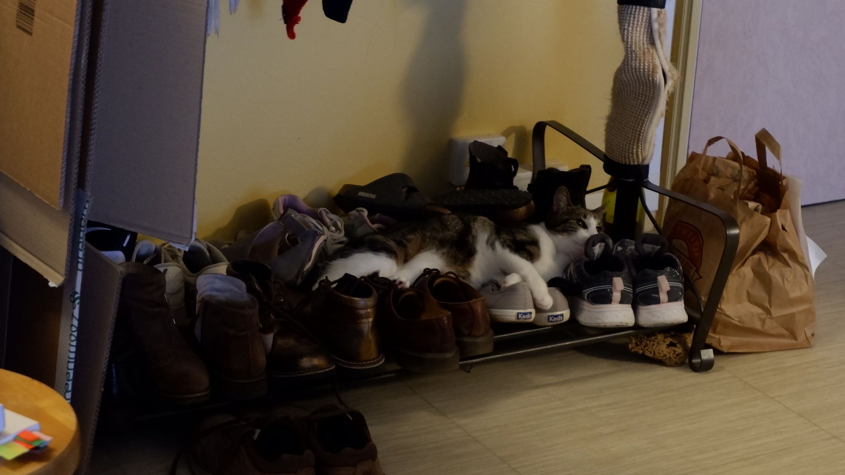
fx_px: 1882
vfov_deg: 14.4
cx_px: 461
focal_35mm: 84
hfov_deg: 25.3
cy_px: 229
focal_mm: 45
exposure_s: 1/13
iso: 3200
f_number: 5.6
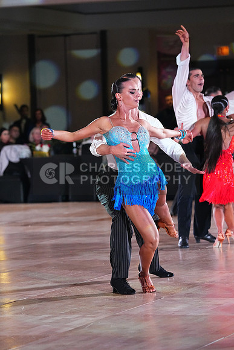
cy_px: 175
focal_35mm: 162
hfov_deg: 8.5
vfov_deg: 12.7
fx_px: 1578
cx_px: 117
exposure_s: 1/400
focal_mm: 162
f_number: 5
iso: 8000
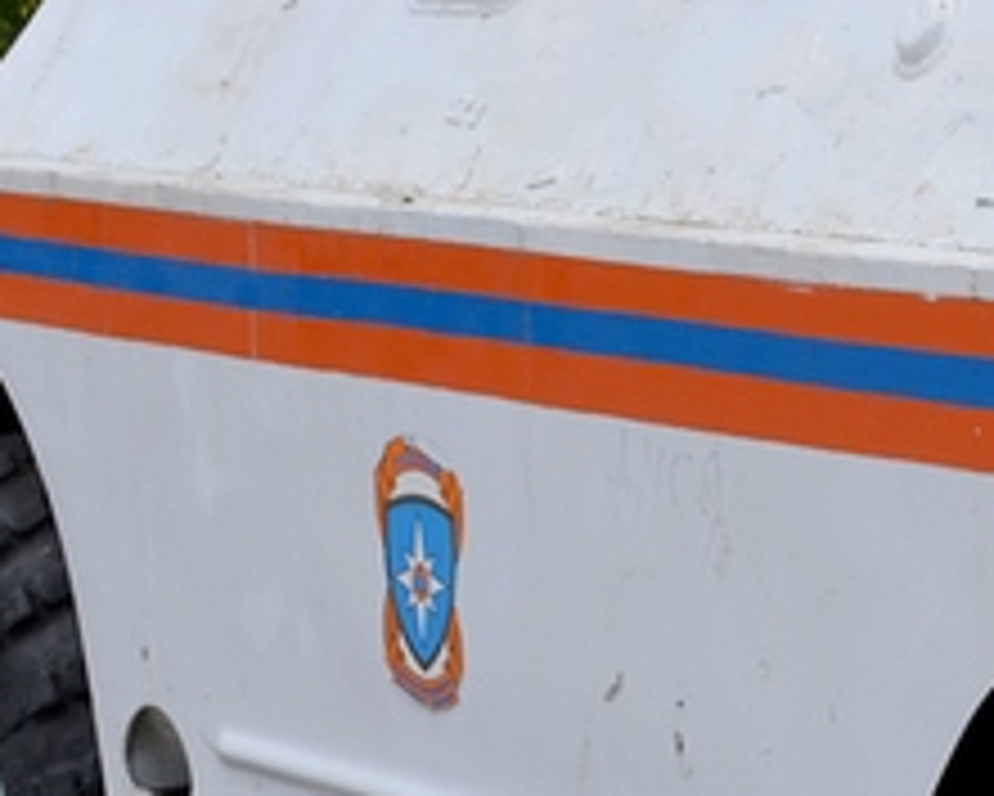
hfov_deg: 10.8
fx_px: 4945
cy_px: 328
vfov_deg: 9.2
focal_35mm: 168
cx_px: 1716
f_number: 7.1
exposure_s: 1/200
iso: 200
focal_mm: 22
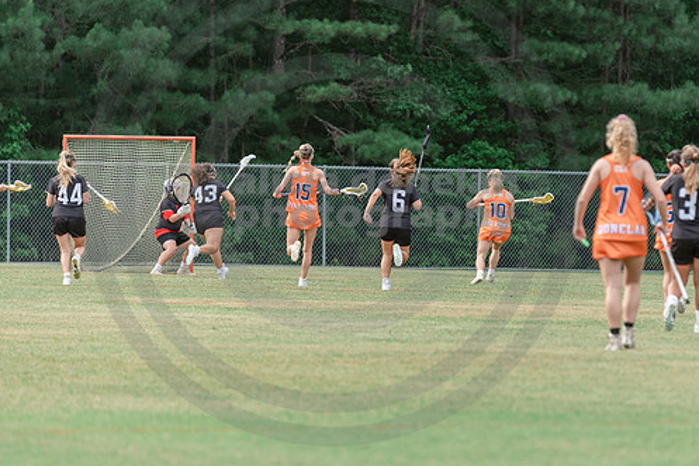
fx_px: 6366
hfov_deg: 6.3
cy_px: 209
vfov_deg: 4.2
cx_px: 497
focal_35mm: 328
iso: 250
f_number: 3
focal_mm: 200
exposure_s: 1/640
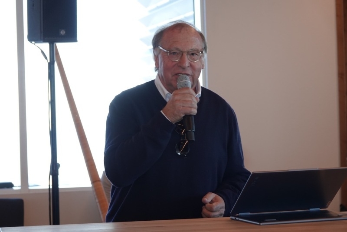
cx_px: 174
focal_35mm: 131
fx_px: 1263
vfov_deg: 10.5
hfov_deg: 15.6
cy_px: 116
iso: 400
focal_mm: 47.94
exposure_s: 1/160
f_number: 4
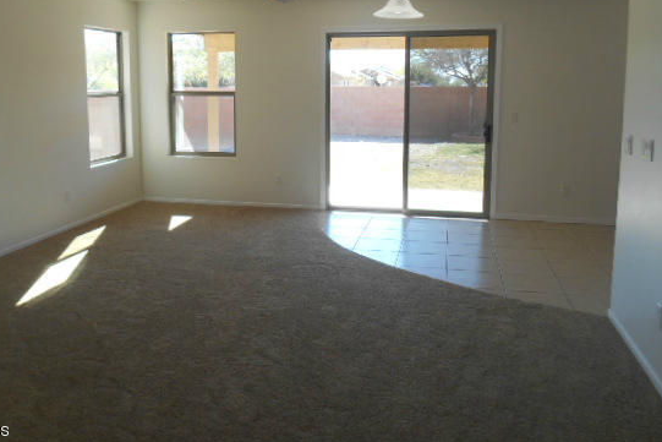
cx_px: 283
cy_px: 162
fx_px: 589
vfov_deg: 40.8
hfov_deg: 58.5
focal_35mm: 32
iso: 80
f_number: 3.4
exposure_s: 1/50
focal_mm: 4.7
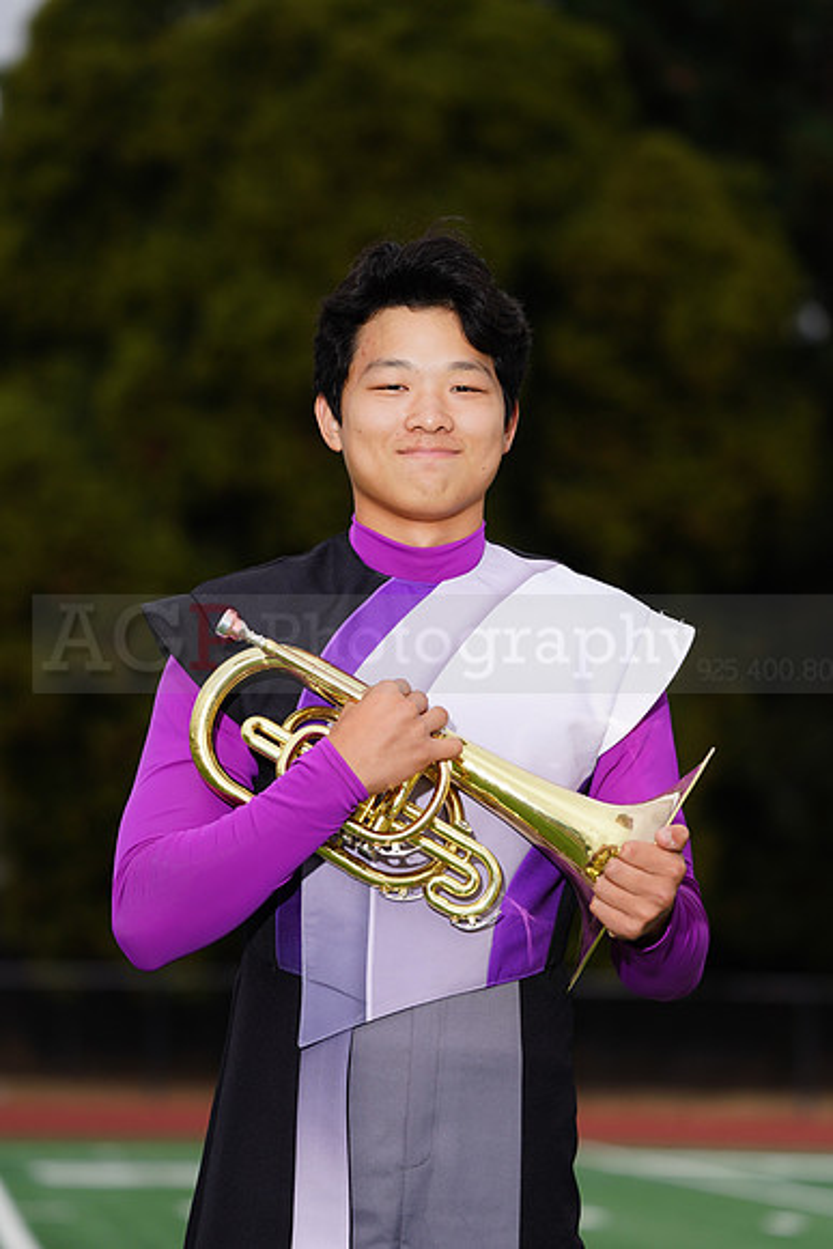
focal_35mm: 200
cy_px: 624
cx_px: 416
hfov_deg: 6.9
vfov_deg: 10.3
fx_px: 6937
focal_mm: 200
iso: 200
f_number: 5.6
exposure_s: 1/160
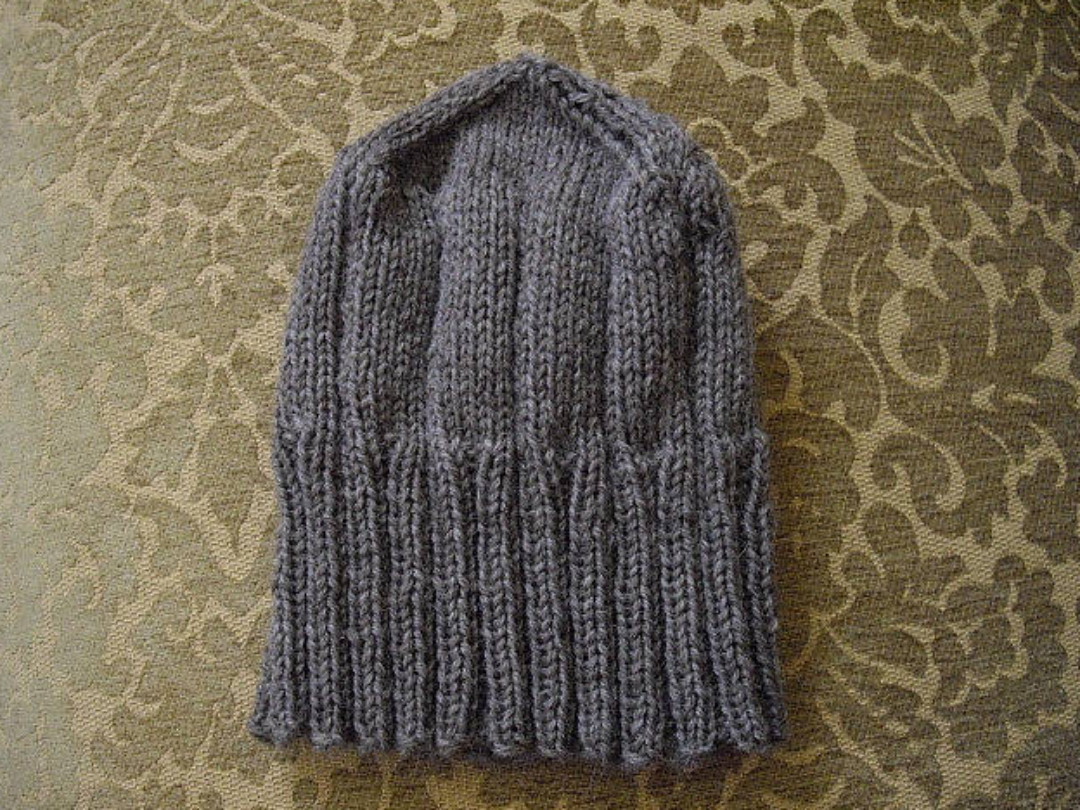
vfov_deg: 36.8
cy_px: 410
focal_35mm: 39
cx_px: 530
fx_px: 1217
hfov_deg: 47.9
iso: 400
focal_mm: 7.9
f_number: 2.8
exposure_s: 1/15
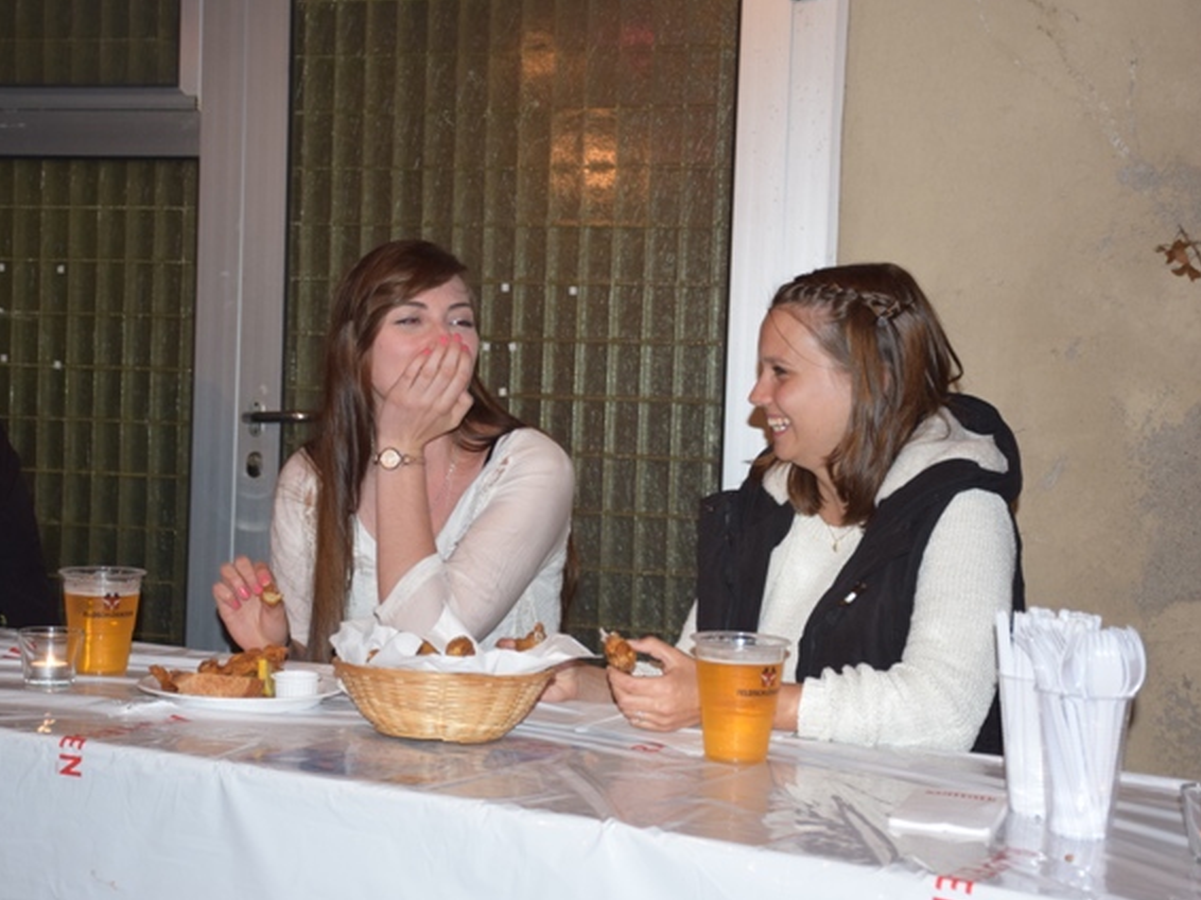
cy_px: 451
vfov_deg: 23.6
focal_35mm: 62
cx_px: 552
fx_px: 2150
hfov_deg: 31.2
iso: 800
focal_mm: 38
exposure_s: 1/30
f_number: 4.2
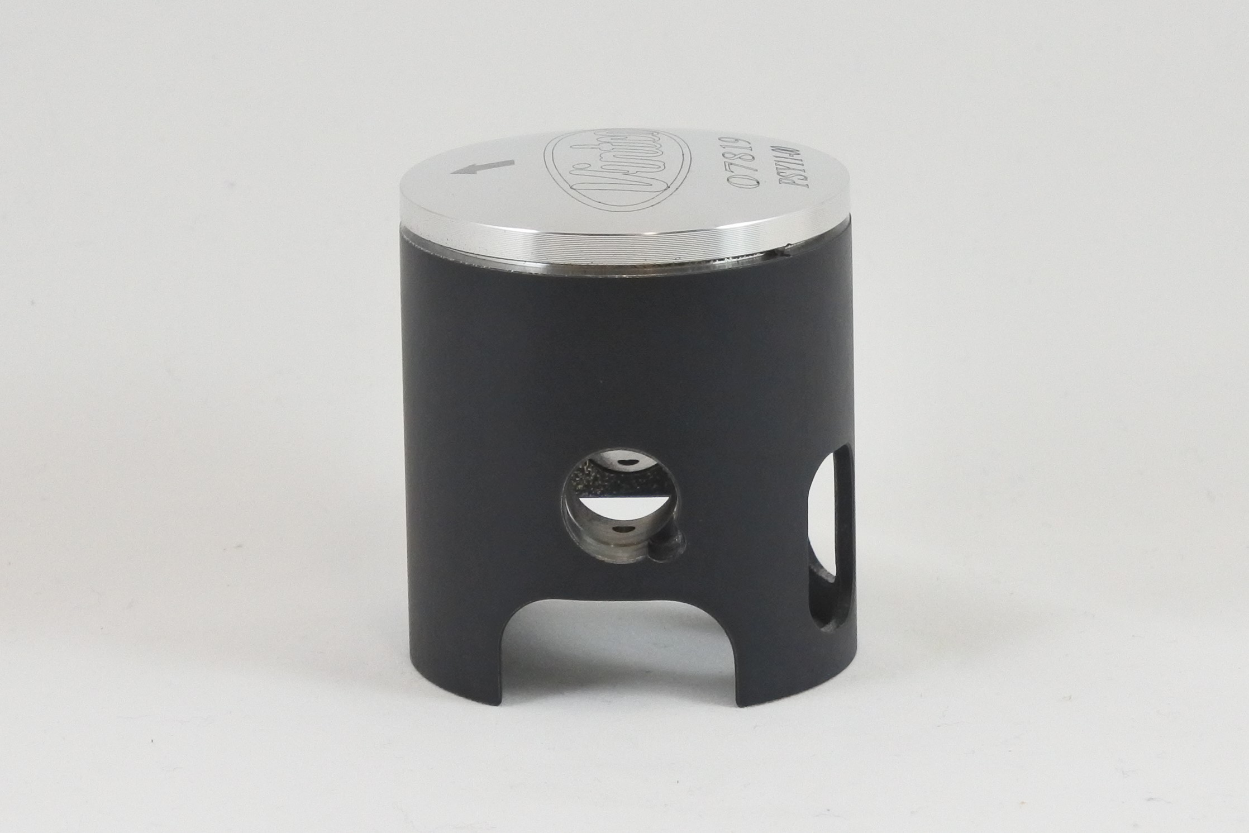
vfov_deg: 16.9
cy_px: 416
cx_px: 624
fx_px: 2810
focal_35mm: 81
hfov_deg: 25.1
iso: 640
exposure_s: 1/125
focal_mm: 30
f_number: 5.6
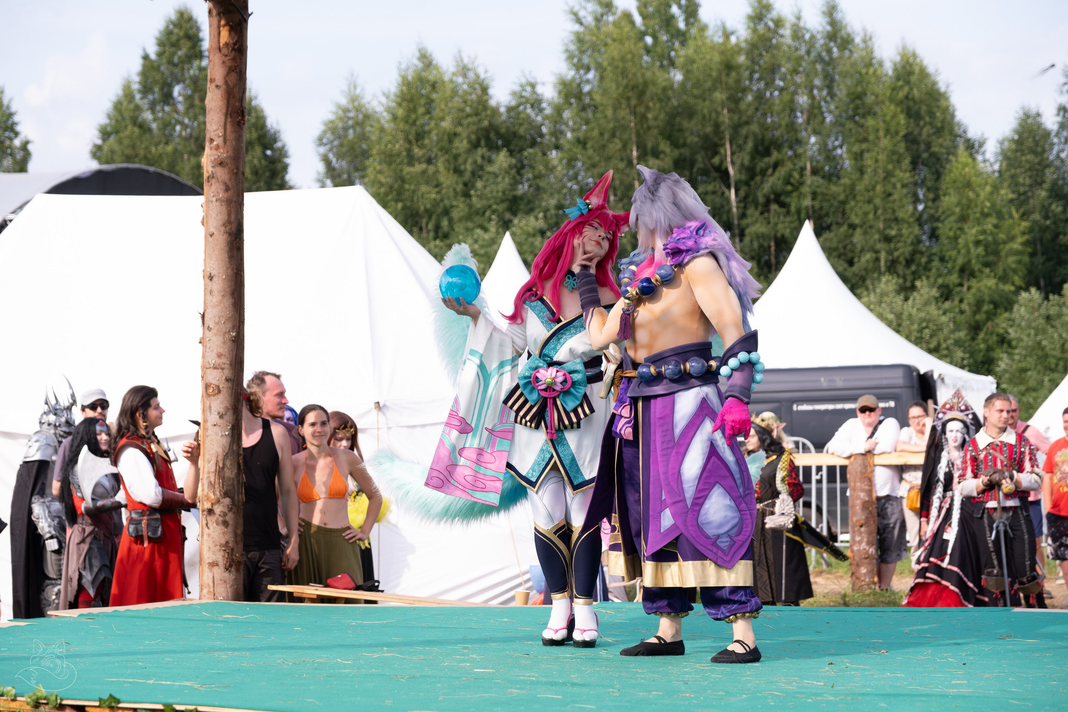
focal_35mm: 83
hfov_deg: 24.5
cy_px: 356
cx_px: 534
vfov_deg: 16.5
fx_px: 2462
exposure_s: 1/1000
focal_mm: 55
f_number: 4
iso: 320
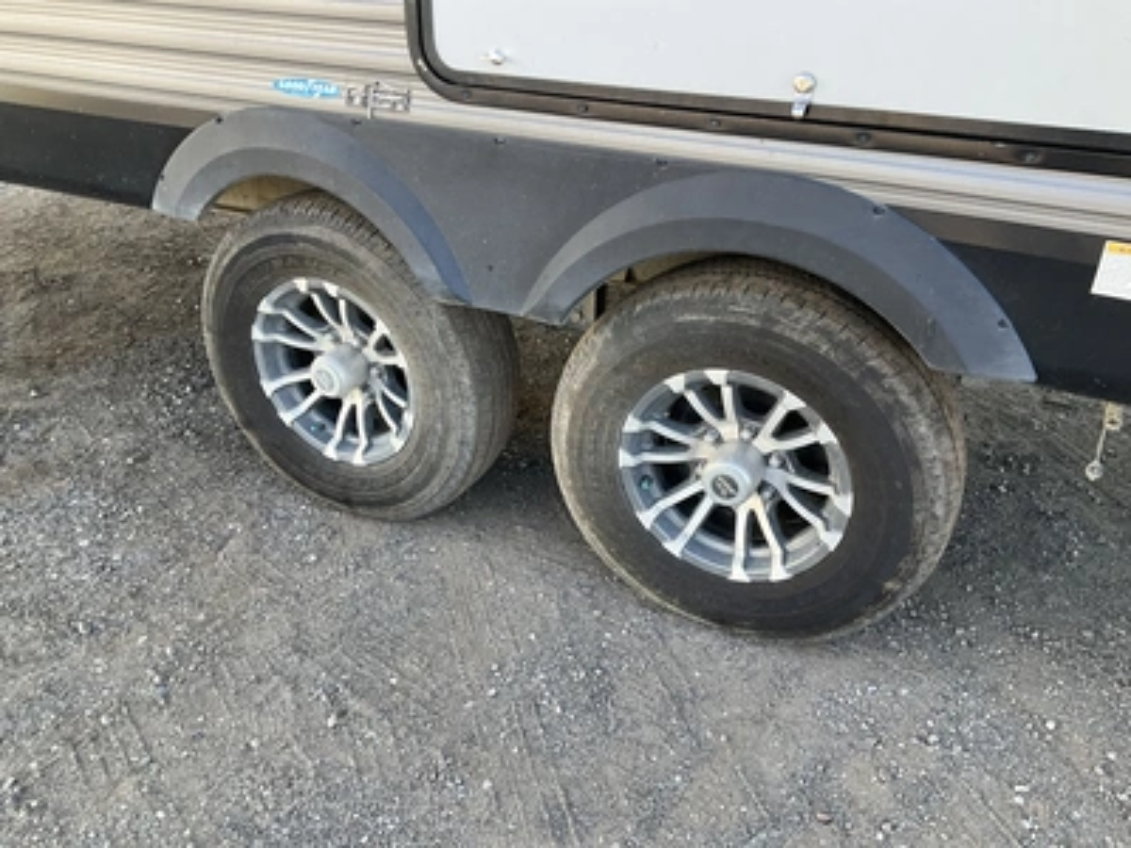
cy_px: 424
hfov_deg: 61.7
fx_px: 948
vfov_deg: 48.2
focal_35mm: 29
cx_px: 566
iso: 20
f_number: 1.8
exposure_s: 1/122
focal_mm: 3
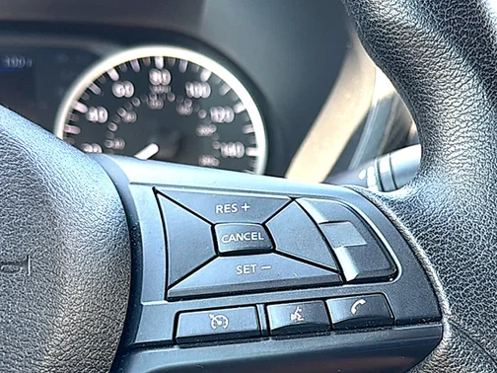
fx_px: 718
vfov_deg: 28.9
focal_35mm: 50
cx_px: 299
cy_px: 258
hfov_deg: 38.0
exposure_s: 1/121
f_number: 1.78
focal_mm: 6.76
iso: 80
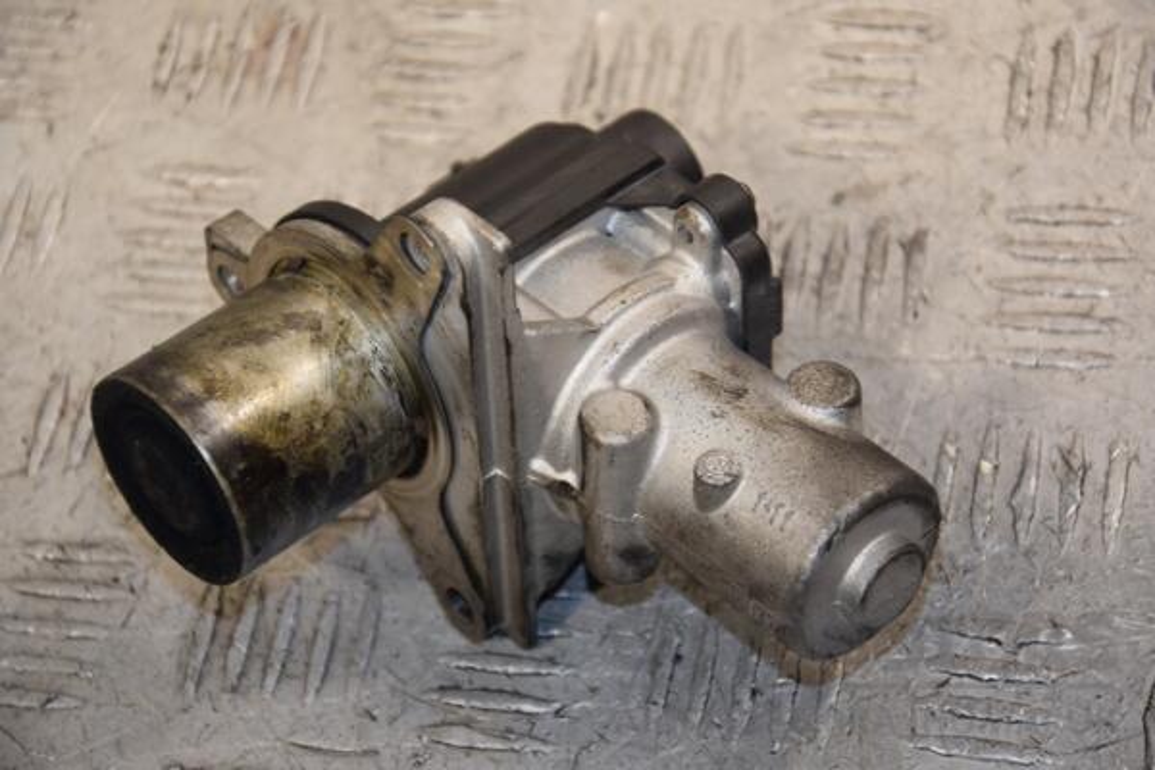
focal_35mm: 128
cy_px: 385
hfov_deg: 16.1
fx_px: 4090
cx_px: 578
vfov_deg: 10.8
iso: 800
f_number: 5.6
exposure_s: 1/160
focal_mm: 85
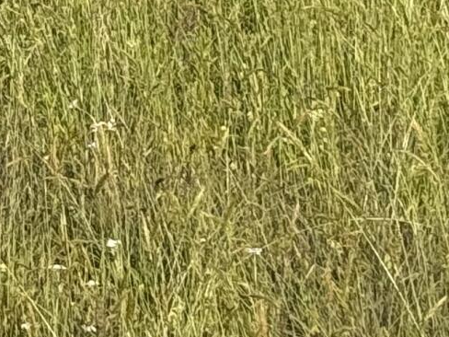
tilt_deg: +1.9
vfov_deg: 4.8
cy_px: -691
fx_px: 3826
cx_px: -878
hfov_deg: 6.2
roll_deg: +0.4
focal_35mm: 295
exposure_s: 1/4878
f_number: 1.78
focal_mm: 6.76
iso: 64
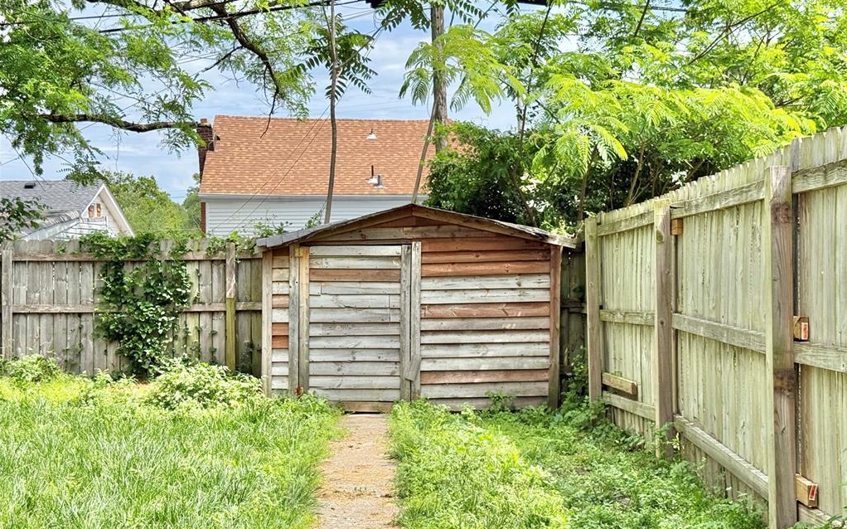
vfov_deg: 25.3
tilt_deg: -1.5
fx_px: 1177
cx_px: 424
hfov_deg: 39.6
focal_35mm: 51
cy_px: 303
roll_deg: +1.4
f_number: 1.78
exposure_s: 1/2976
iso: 64
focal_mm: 6.76
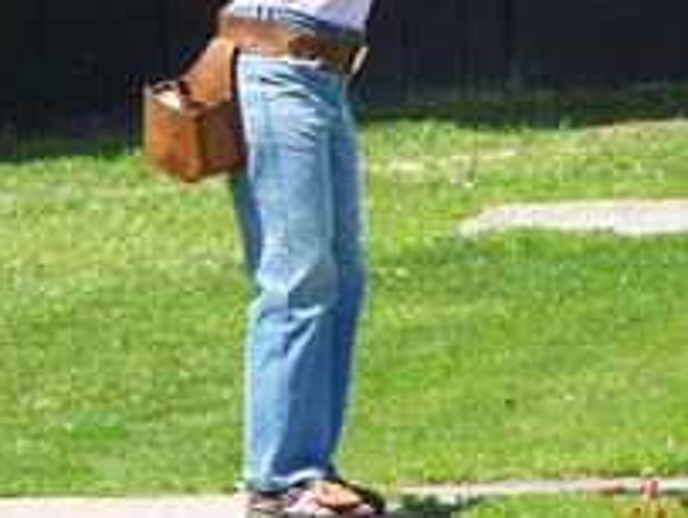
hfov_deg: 2.2
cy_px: 32
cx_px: 268
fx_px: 17959
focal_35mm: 902
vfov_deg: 1.7
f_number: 3.6
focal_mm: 60.8
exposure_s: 1/500
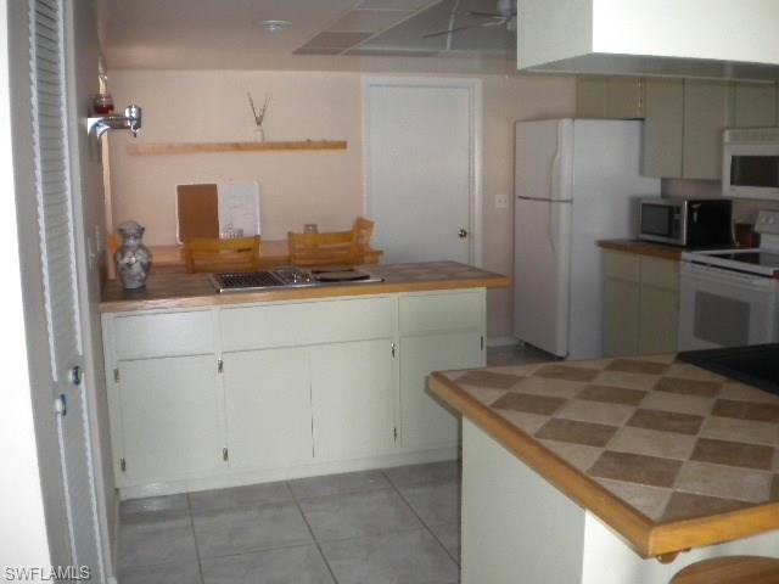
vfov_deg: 40.7
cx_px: 390
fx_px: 788
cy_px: 292
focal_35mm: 35
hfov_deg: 52.6
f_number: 3.1
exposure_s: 1/30
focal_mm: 6.3
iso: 400
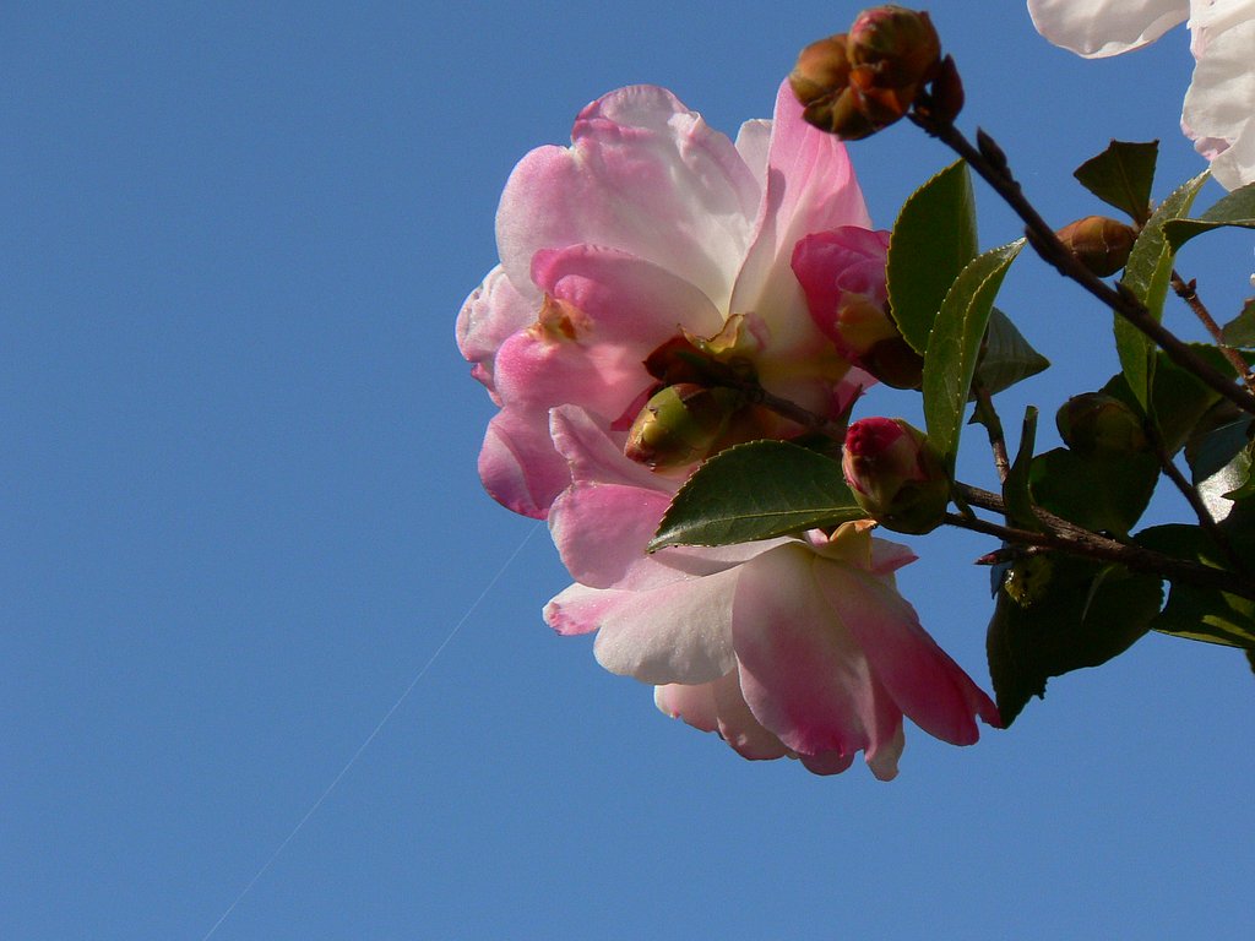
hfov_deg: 5.3
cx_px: 628
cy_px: 470
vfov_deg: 4.0
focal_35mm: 372
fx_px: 13487
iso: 100
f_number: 7.1
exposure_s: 1/800
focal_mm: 62
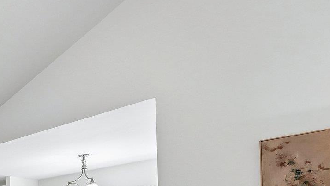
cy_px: 260
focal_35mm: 42
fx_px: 367
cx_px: -130
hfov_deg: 31.9
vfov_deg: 23.9
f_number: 8
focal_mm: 14
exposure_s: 1/25
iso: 640
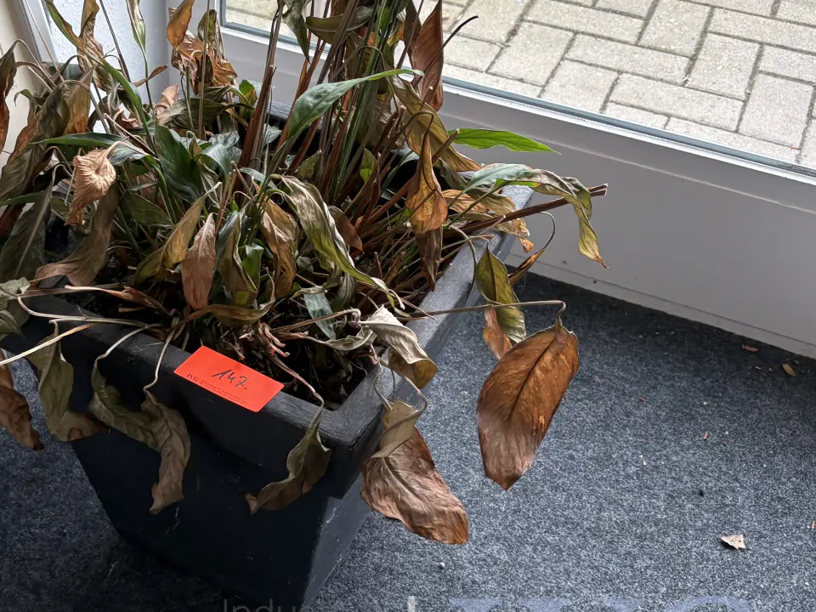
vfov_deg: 27.9
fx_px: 1226
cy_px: 233
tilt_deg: -43.6
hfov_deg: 36.4
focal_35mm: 52
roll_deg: +2.8
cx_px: 273
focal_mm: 5.96
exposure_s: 1/100
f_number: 1.6
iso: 50
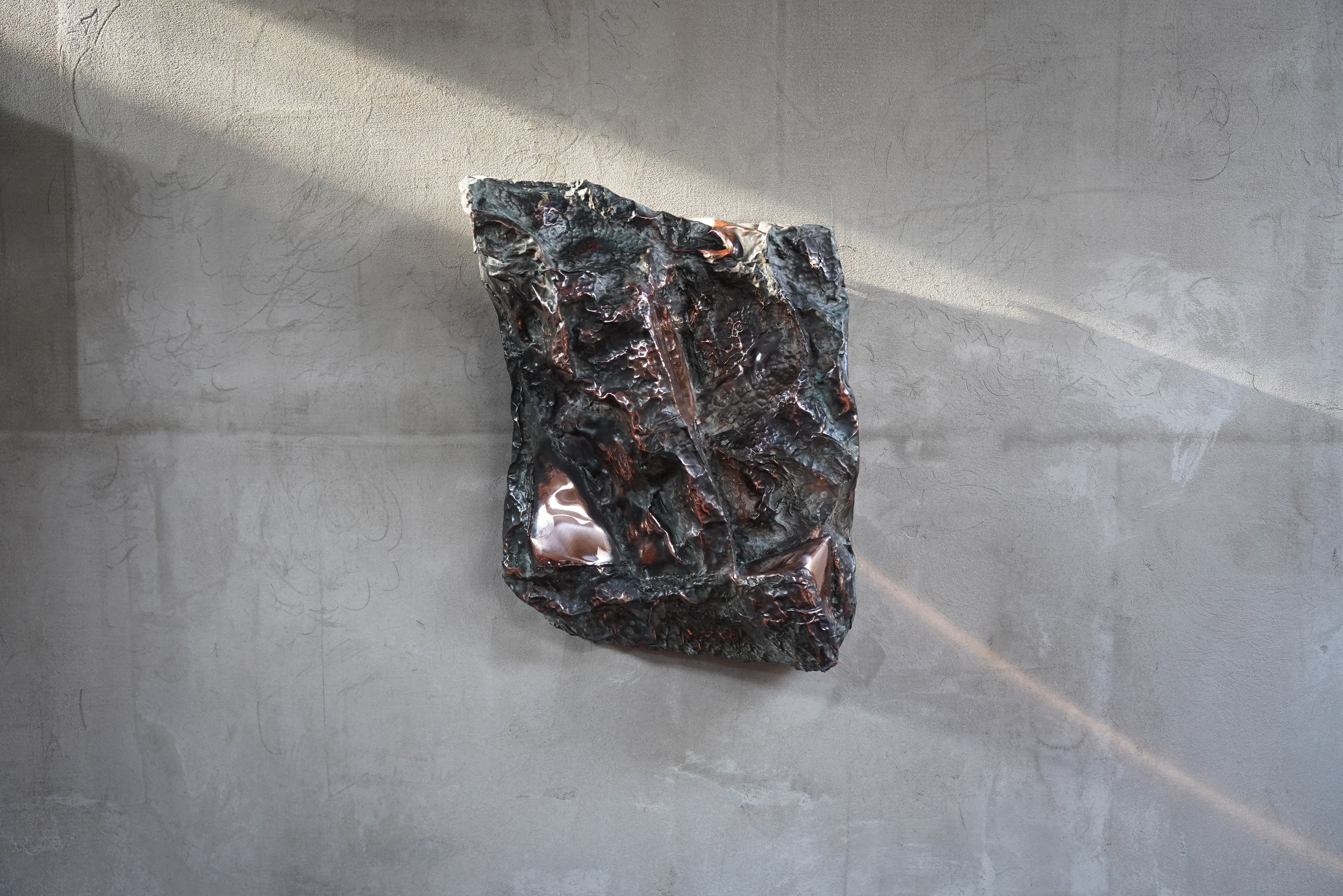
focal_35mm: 36
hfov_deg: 53.1
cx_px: 672
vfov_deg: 36.9
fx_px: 1343
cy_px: 448
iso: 2000
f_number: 2.8
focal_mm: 36
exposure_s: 1/160
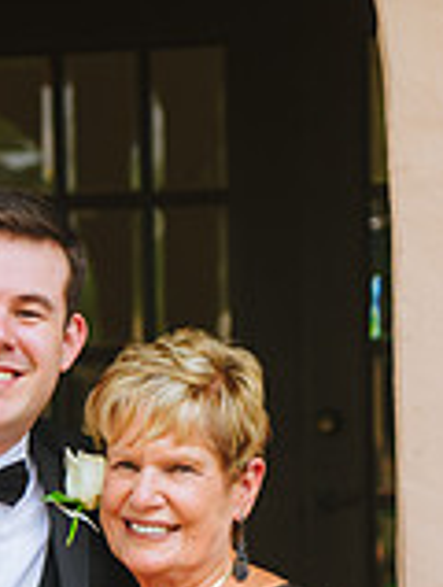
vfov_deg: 10.1
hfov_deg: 7.8
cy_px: 794
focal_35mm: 190
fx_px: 3229
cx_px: 44
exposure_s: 1/320
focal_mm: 70
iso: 250
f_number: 4
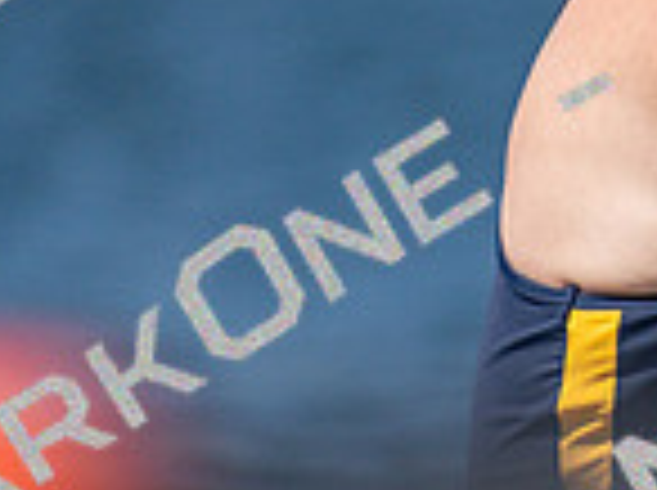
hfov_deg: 0.9
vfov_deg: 0.6
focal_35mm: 2297
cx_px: 1242
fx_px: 43525
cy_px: 70
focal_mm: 600
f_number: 6.3
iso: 320
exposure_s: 1/2000
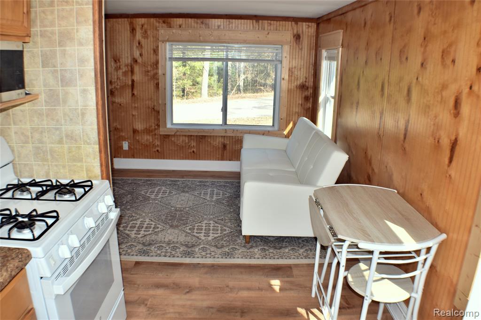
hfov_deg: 53.1
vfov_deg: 36.8
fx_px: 481
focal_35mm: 36
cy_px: 160
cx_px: 240
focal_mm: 24
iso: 220
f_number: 5.6
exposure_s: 1/125
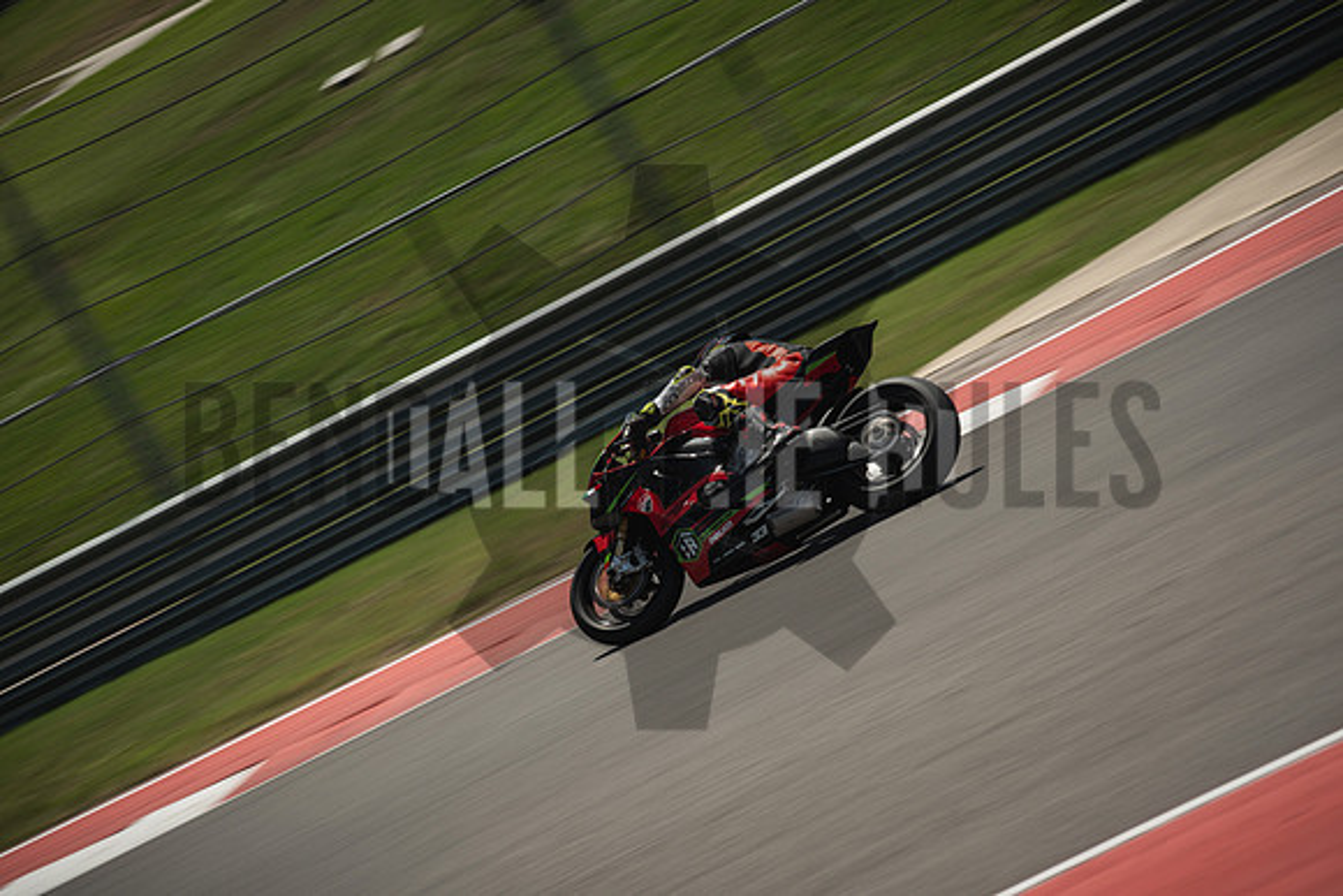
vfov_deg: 7.9
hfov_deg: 11.9
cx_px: 672
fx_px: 6455
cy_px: 448
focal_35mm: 173
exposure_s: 1/200
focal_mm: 115.3
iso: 125
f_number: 8
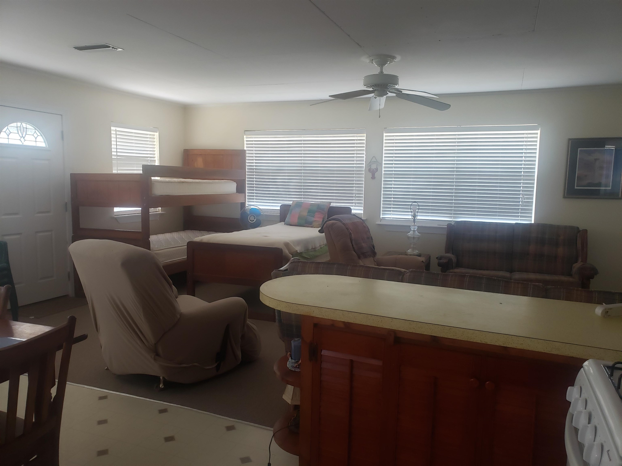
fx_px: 467
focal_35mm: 26
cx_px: 311
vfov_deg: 53.1
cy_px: 233
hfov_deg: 67.3
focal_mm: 4.3
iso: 250
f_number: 2.4
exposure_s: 1/41
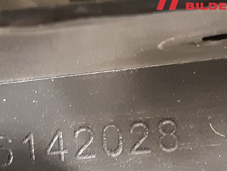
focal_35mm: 51
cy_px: 140
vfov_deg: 27.9
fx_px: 334
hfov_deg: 36.9
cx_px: 67
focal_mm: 3.93
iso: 640
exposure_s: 1/17
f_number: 1.7
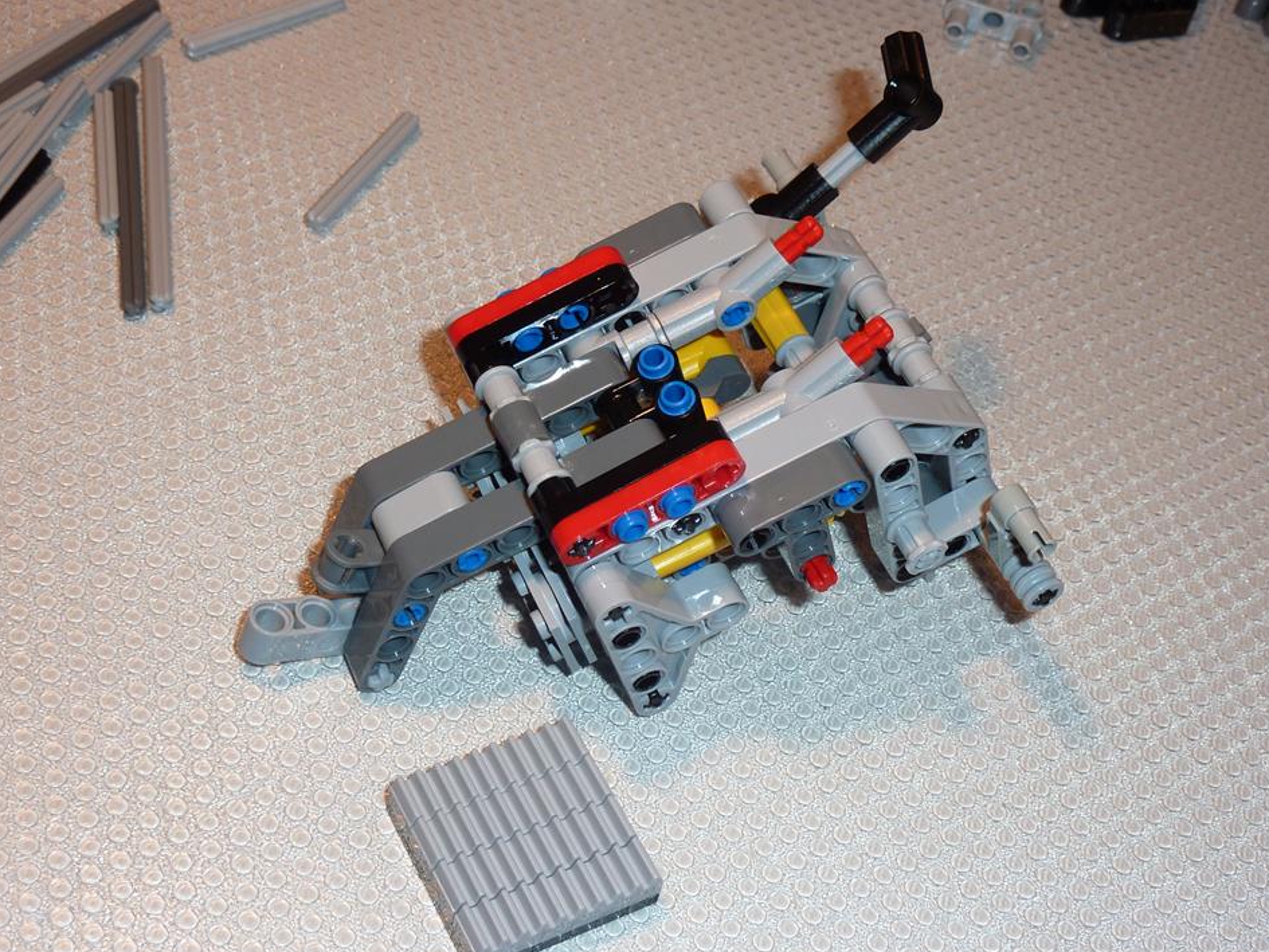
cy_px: 491
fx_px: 1907
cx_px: 641
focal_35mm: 52
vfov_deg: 28.0
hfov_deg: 36.8
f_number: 3.8
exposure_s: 1/30
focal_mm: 7.9
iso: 100
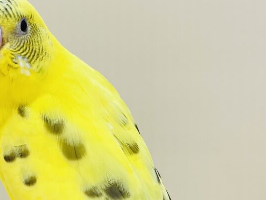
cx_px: 43
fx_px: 899
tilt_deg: -8.5
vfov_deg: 12.6
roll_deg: +0.4
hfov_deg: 16.7
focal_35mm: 117
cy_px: 167
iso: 100
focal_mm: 6
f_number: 2
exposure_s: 1/99
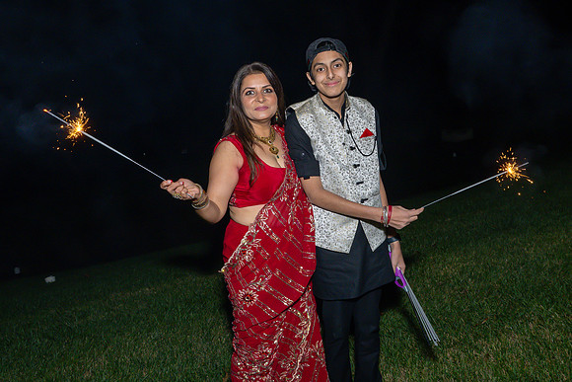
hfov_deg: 60.1
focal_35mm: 31
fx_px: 494
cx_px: 293
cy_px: 145
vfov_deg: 42.0
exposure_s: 1/250
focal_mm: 17
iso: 500
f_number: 7.1
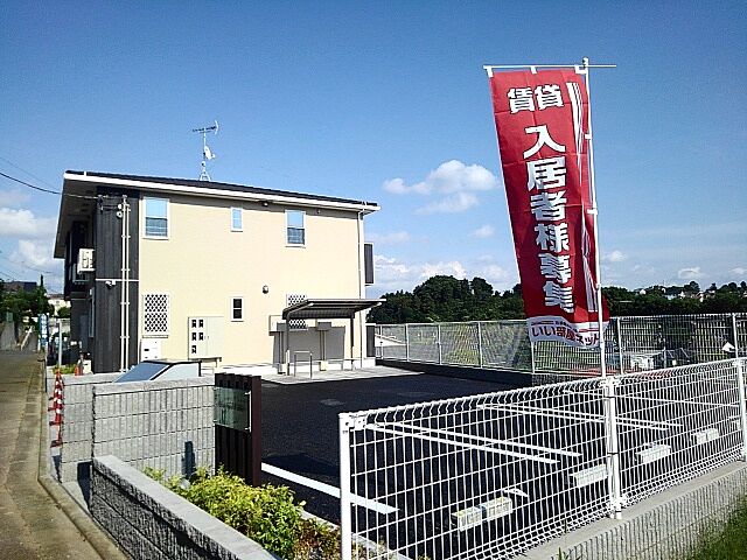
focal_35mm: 25
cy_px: 280
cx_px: 374
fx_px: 539
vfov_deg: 54.9
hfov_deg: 69.4
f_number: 2.2
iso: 50
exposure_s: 1/1250
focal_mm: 3.46
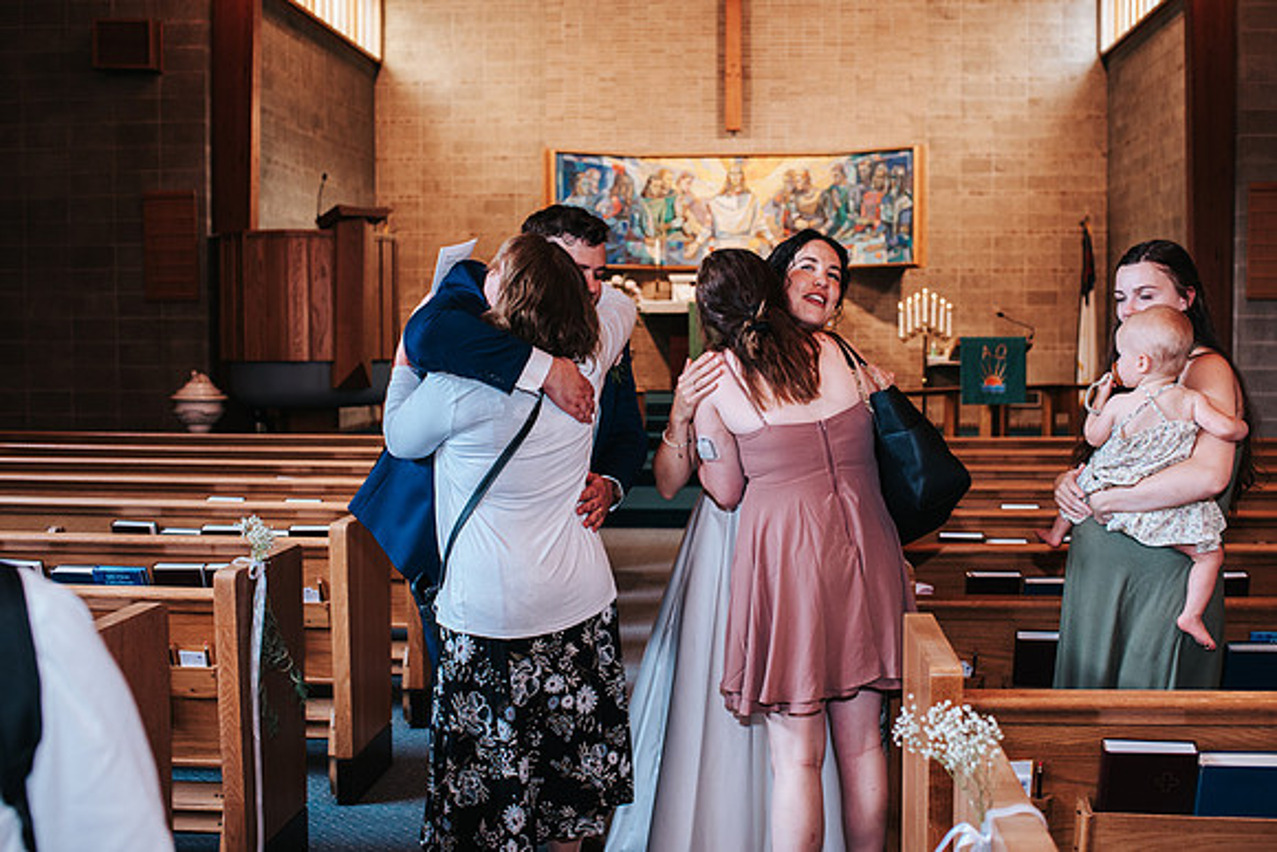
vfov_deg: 34.0
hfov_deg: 49.3
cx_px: 677
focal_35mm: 39
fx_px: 1392
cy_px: 400
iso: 900
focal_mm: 35
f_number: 3.2
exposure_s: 1/125
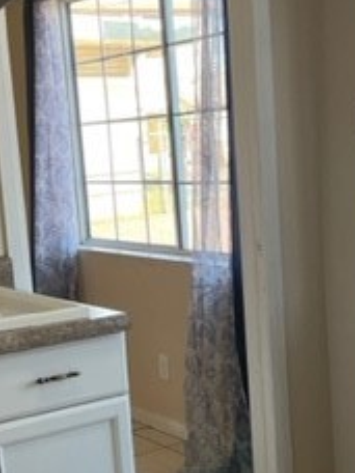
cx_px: 183
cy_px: 324
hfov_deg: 20.2
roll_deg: +3.7
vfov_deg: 26.5
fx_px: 998
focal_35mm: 73
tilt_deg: -11.8
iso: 50
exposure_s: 1/205
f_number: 1.6
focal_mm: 5.1
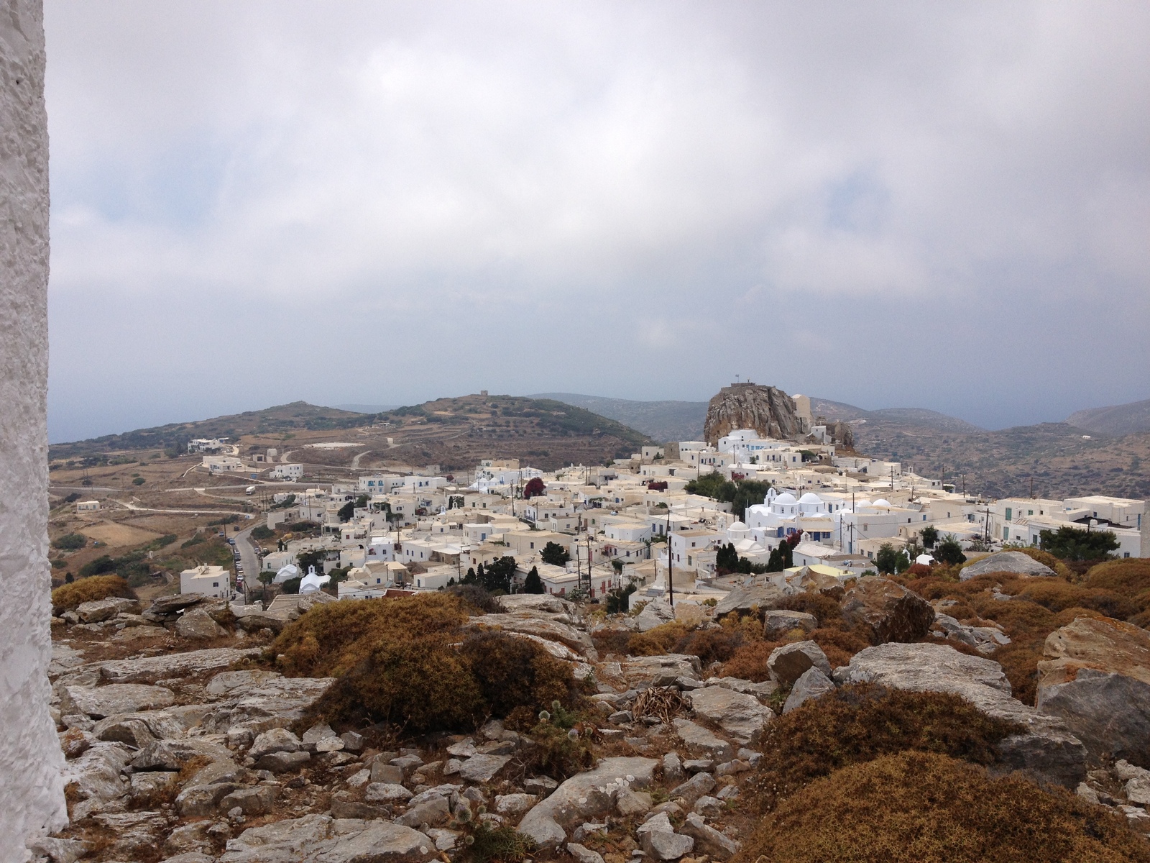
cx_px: 575
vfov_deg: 40.7
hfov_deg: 52.6
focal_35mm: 35
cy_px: 432
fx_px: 1163
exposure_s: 1/3067
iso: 50
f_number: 2.4
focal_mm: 4.28
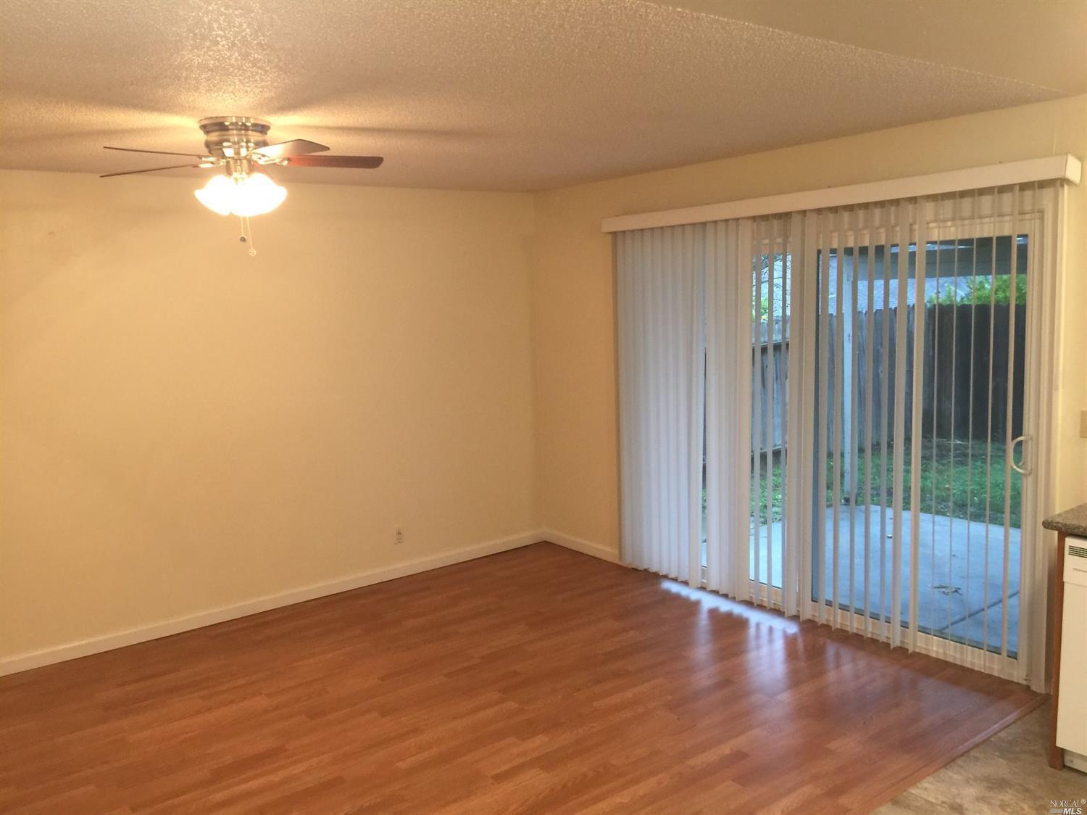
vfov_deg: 48.2
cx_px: 544
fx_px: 910
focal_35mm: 29
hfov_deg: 61.7
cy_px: 408
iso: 50
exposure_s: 1/15
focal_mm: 4.15
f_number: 2.2
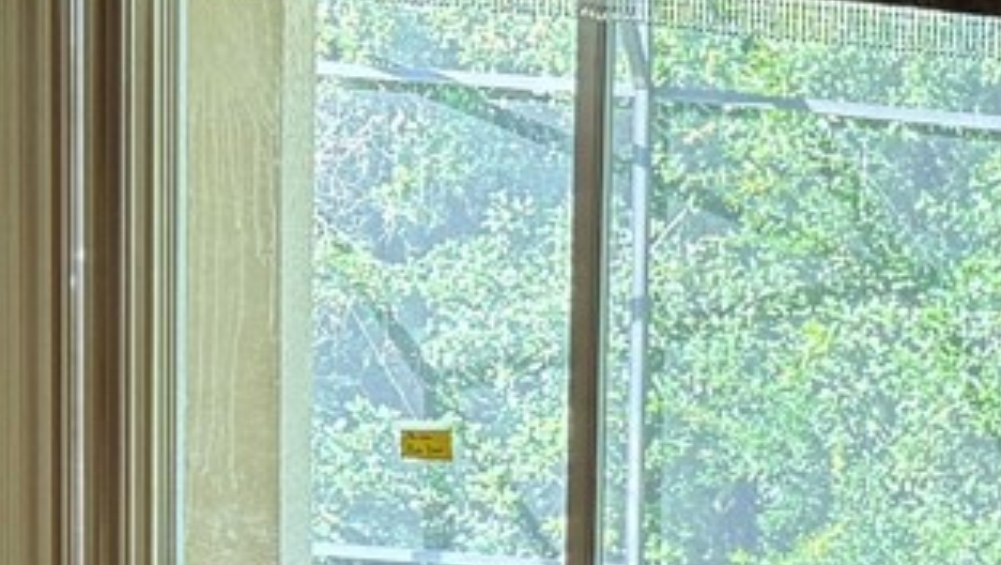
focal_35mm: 134
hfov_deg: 14.6
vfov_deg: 8.5
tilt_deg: -11.5
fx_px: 3559
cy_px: 1217
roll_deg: -5.1
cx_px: 1639
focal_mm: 6.76
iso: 320
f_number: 1.78
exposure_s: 1/120
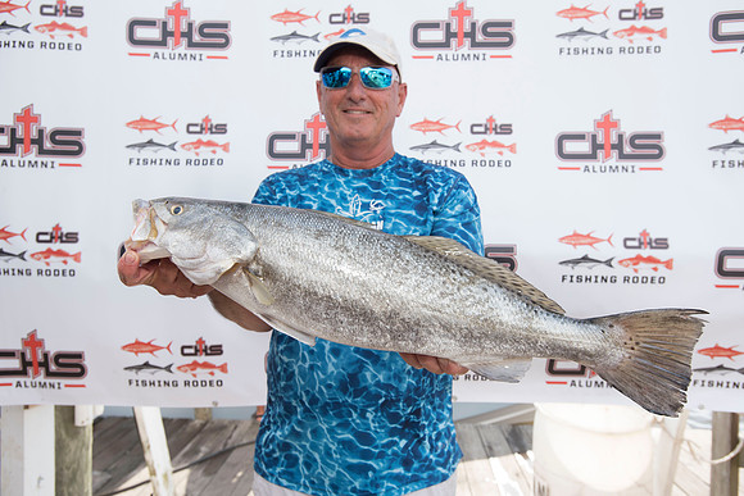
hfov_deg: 69.4
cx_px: 372
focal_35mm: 26
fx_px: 537
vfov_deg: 49.6
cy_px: 248
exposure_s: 1/320
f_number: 7.1
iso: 250
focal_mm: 26
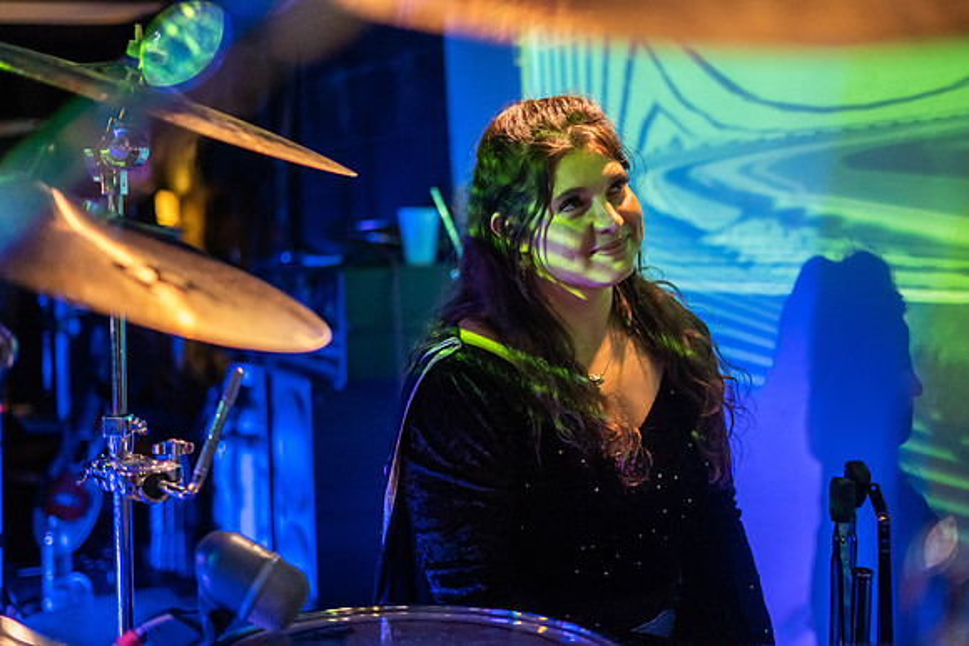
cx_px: 484
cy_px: 323
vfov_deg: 27.0
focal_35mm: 50
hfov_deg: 39.6
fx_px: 1346
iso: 3200
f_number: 1.8
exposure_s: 1/320
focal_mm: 50
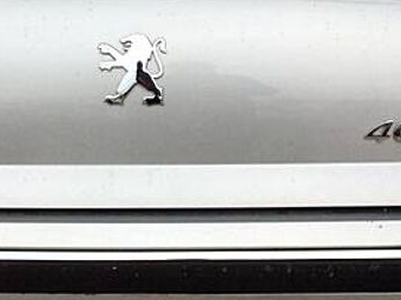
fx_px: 1089
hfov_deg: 20.8
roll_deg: +3.7
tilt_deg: -14.0
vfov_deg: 15.7
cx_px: 143
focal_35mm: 94
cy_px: 142
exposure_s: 1/100
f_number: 2.4
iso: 50
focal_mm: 3.3
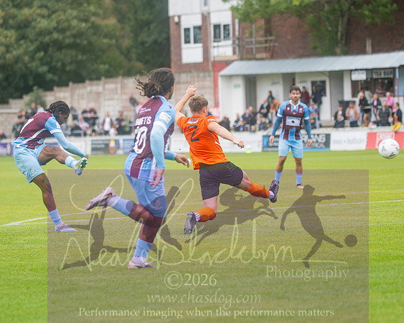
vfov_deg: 8.5
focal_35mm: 182
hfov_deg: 10.6
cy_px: 145
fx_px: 2176
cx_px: 171
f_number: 2.8
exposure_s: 1/1250
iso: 220
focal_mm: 125
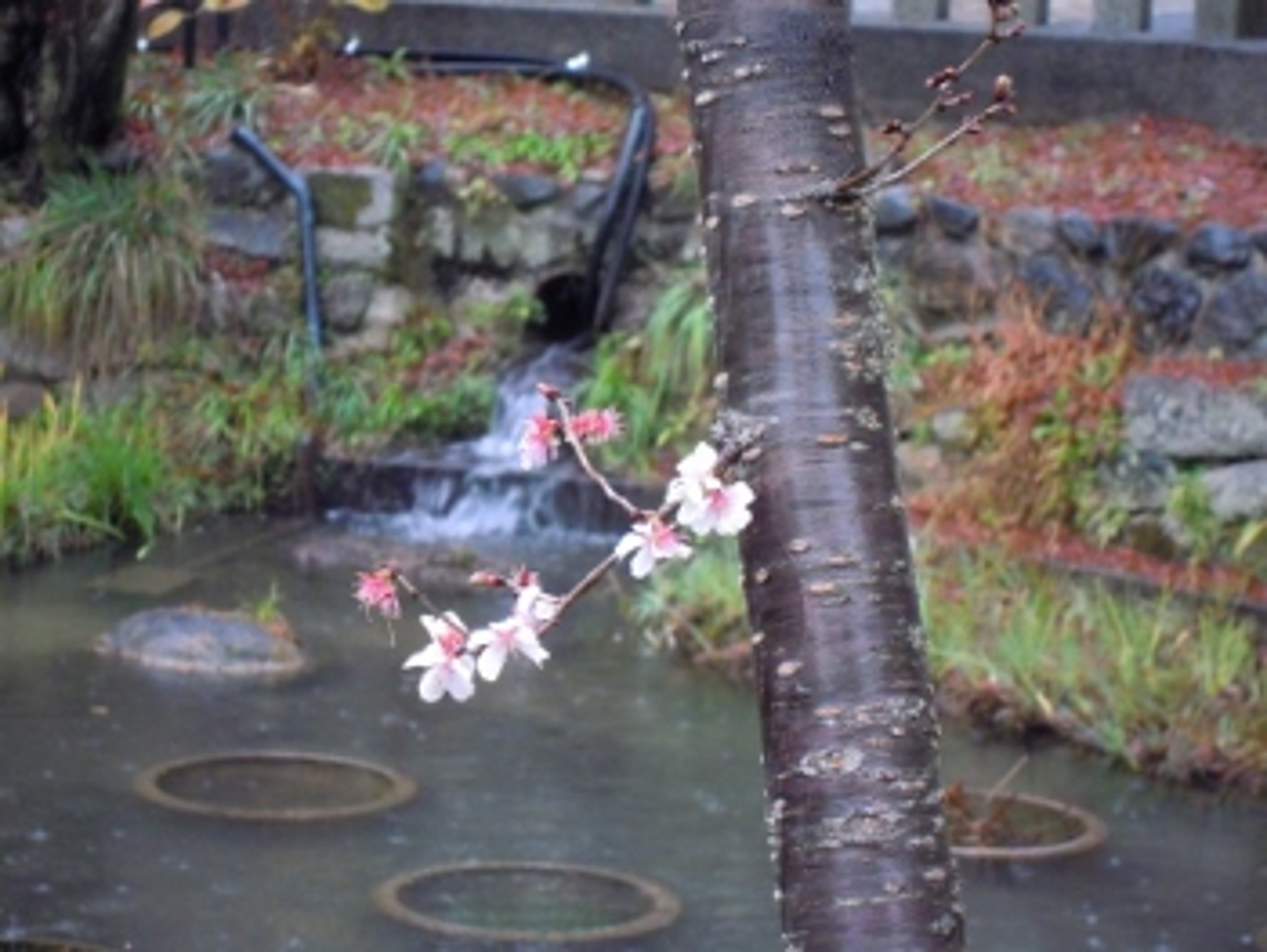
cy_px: 476
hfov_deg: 14.1
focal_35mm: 140
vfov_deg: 10.6
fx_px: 5128
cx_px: 634
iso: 800
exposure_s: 1/40
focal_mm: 25
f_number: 6.6
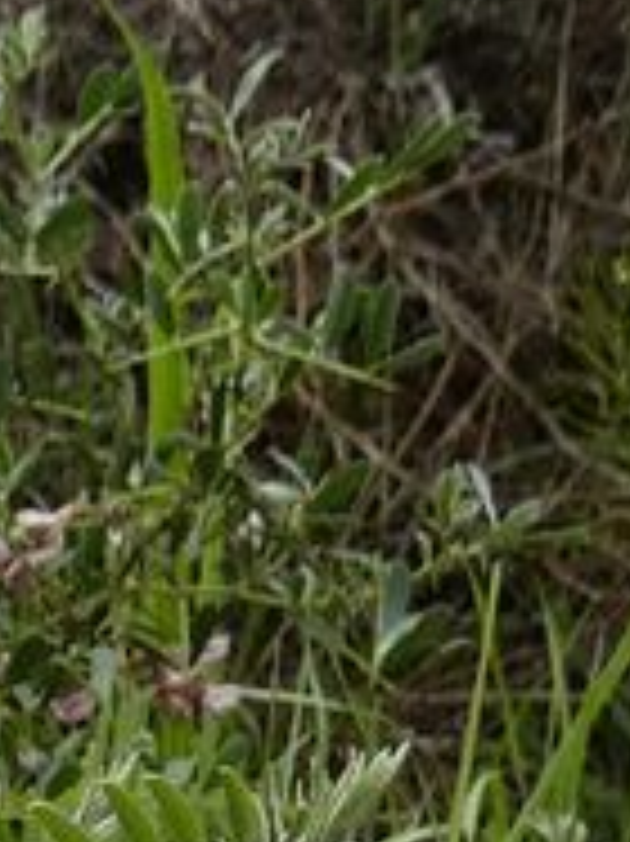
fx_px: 3644
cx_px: -796
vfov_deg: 11.7
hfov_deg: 9.0
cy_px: 1711
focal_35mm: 150
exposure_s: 1/500
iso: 80
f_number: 2.8
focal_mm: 3.6
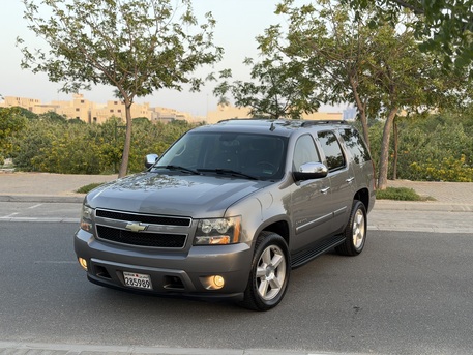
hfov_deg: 39.6
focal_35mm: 48
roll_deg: -0.3
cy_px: 178
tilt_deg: -4.0
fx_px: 656
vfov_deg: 30.3
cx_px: 236
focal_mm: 6.76
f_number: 1.78
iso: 64
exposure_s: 1/382
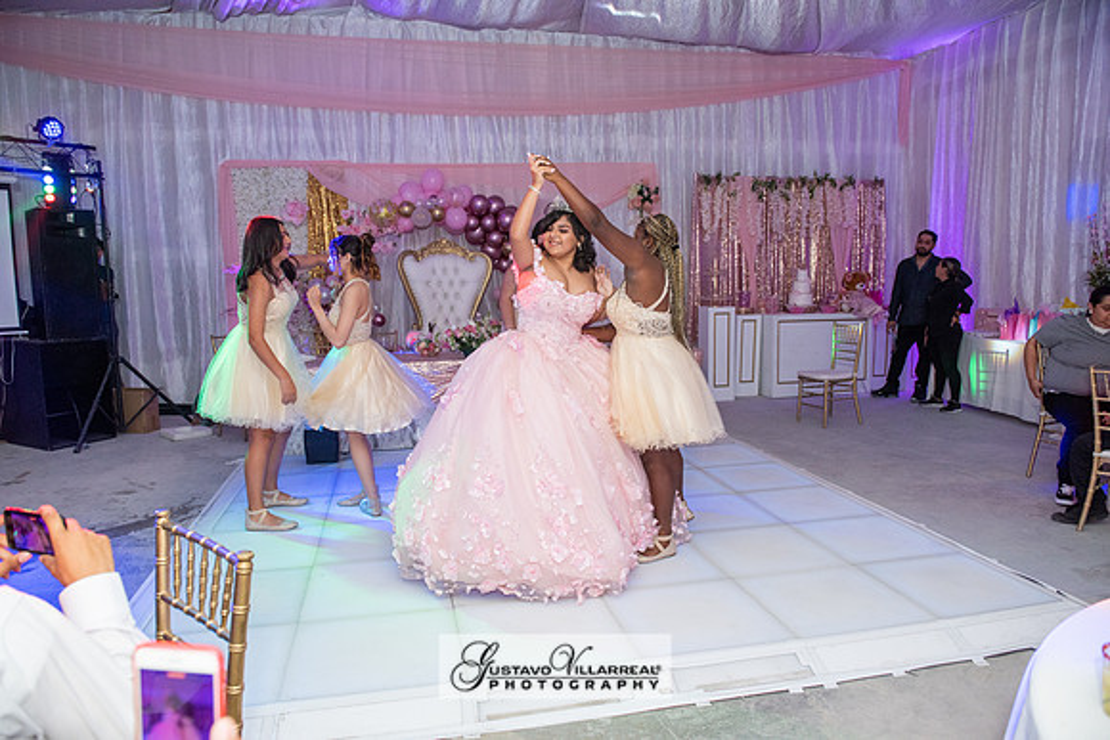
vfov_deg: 53.2
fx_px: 740
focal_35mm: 24
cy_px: 370
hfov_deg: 73.7
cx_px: 555
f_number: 4
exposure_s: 1/160
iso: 1250
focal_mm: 24
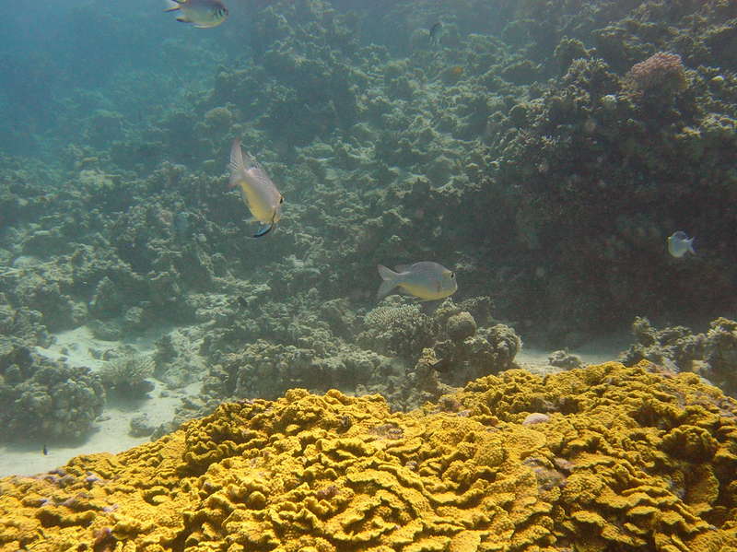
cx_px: 368
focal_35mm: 34
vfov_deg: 41.8
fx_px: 723
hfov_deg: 54.0
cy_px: 276
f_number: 4.9
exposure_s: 1/144
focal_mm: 5.7
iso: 50
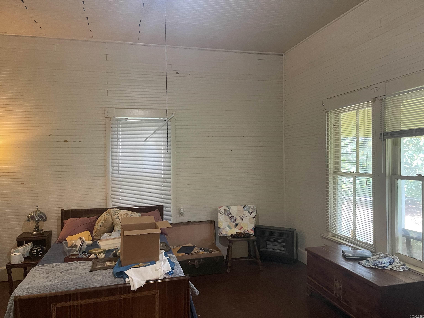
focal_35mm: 26
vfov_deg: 53.1
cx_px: 212
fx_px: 318
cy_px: 159
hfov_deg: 67.3
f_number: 1.6
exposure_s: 1/60
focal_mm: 4.2
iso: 320
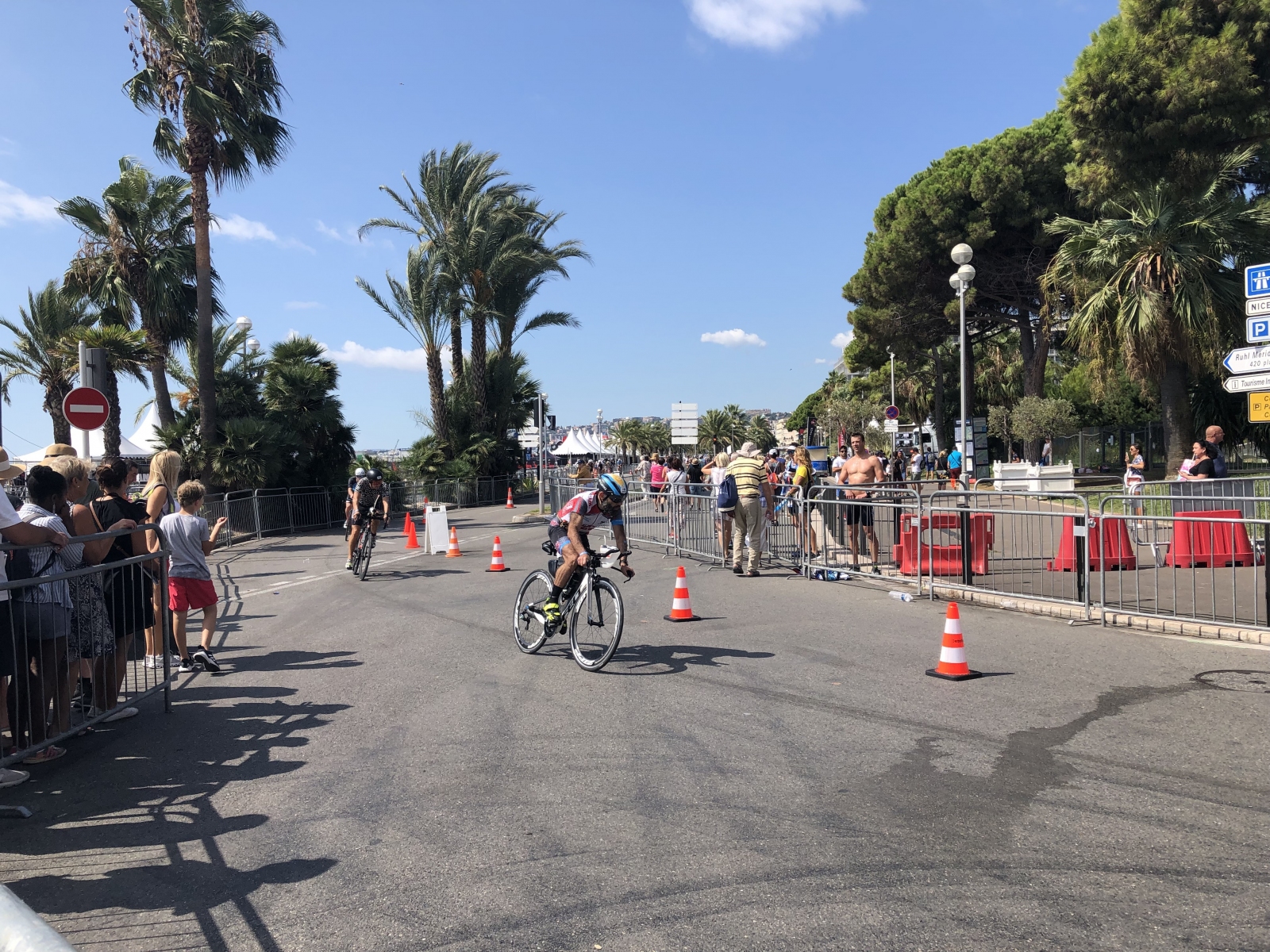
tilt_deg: +0.7
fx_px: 1027
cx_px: 635
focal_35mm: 28
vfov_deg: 49.7
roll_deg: +0.7
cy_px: 476
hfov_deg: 63.4
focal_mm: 3.99
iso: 20
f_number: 1.8
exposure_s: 1/1845
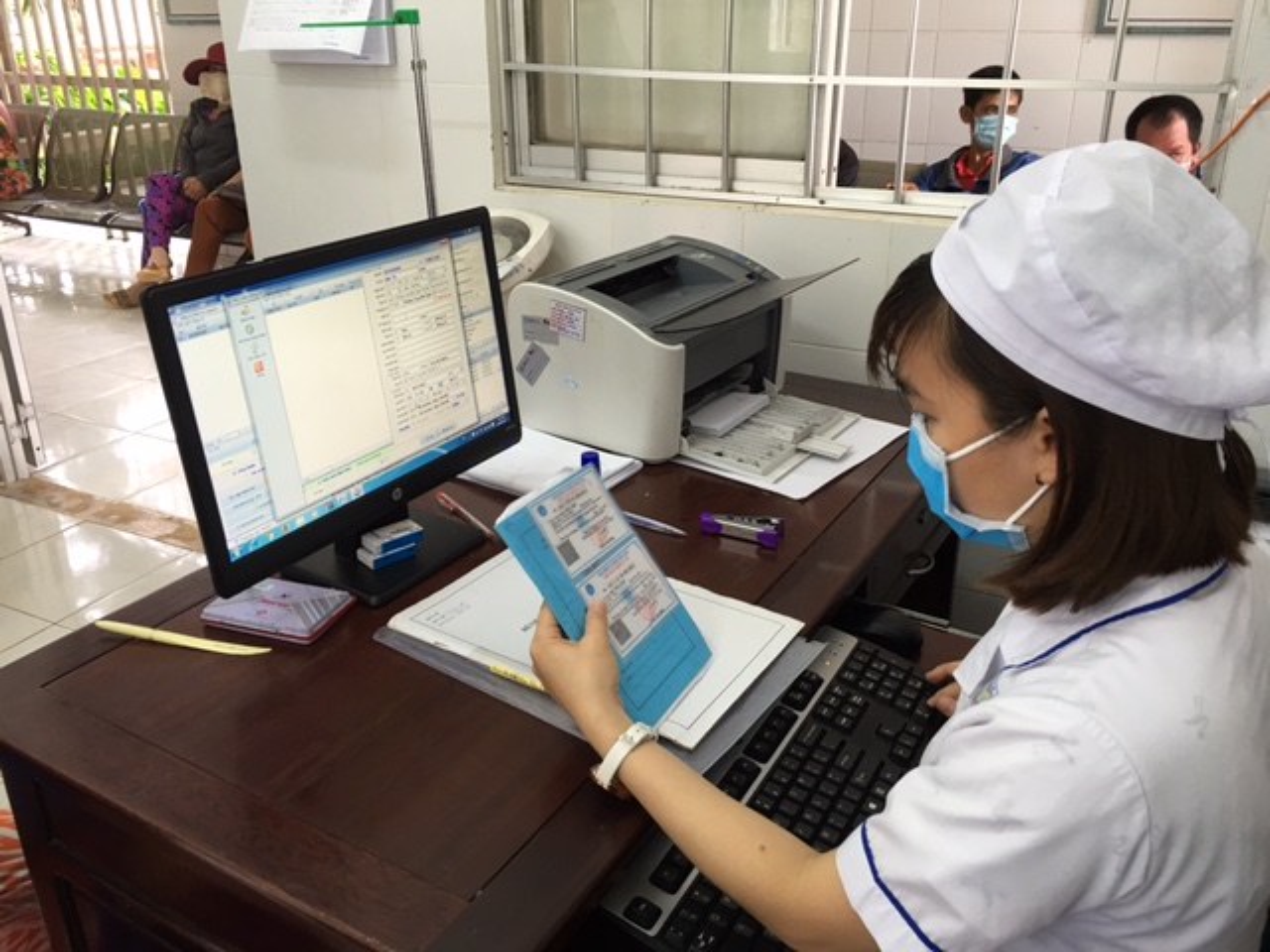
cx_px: 635
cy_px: 476
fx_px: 1064
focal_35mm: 29
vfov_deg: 48.2
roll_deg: +0.5
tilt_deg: -22.4
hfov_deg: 61.7
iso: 50
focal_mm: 4.15
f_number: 2.2
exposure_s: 1/17
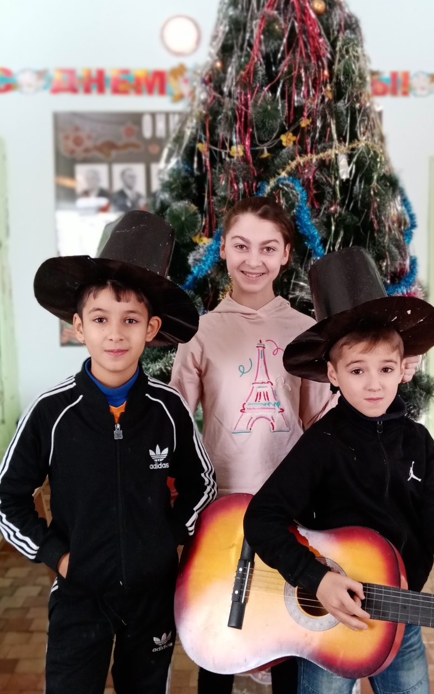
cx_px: 256
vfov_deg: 66.5
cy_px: 342
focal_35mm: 28
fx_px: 530
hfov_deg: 44.4
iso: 275
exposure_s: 1/30
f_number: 4
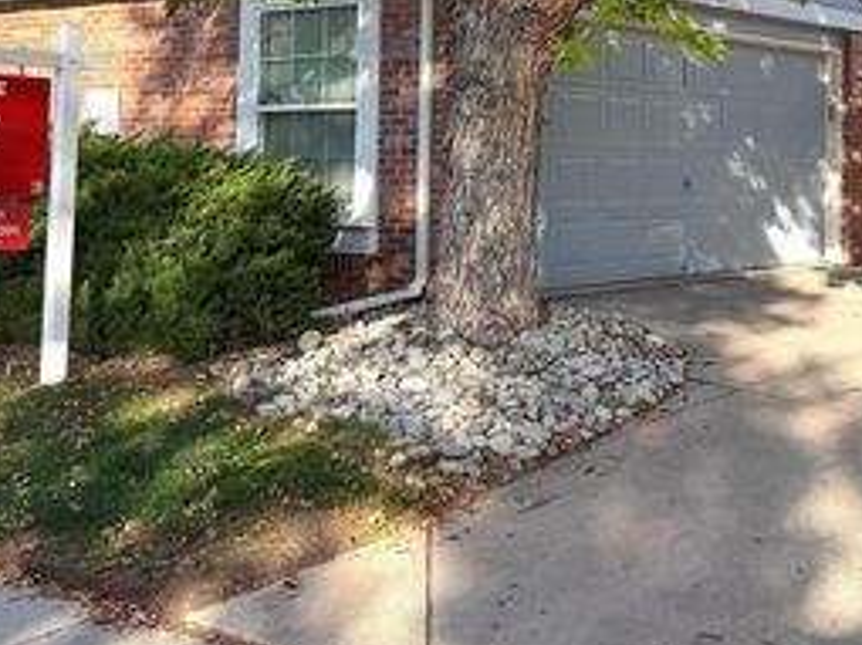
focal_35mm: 56
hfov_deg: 32.8
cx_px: 764
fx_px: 1394
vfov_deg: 25.3
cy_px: 69
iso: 80
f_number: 1.78
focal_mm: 6.76
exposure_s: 1/1770
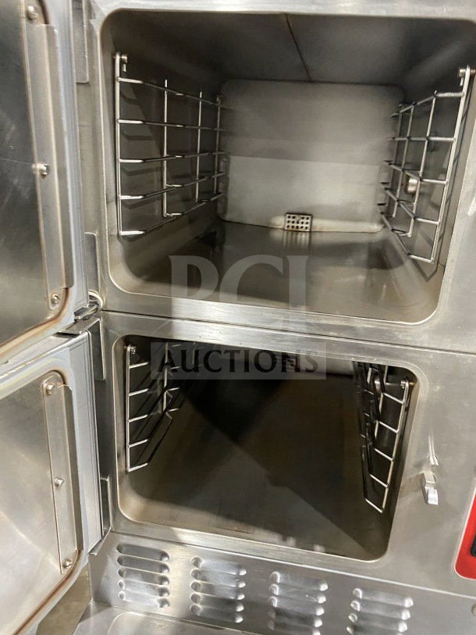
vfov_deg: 67.3
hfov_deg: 53.1
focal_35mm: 26
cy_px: 318
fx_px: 477
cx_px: 238
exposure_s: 1/34
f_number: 1.8
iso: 640
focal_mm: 4.25
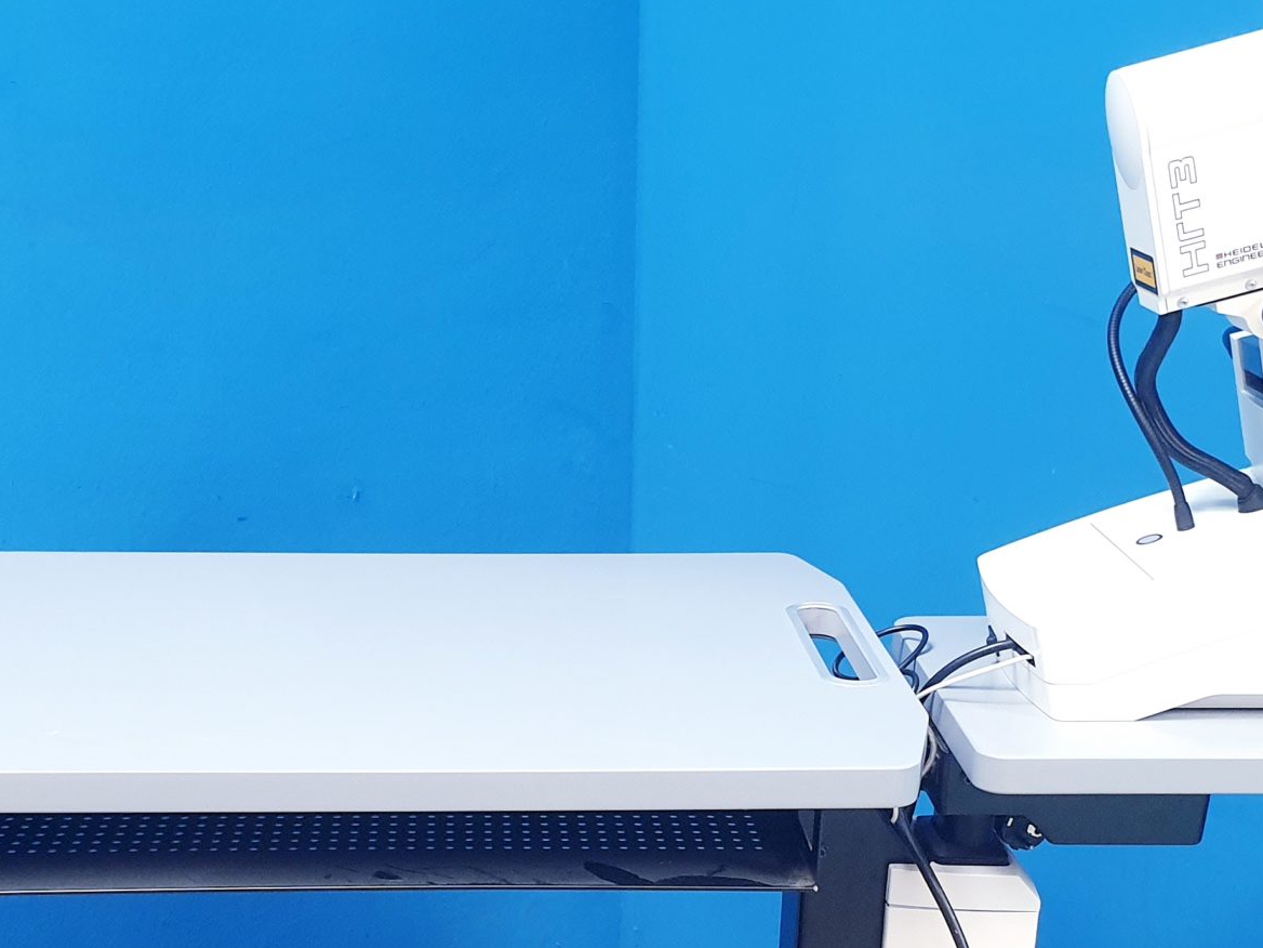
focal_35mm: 57
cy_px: 885
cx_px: 557
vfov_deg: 24.8
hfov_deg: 33.7
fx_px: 2080
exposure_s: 1/33
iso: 320
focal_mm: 4.3
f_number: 2.4
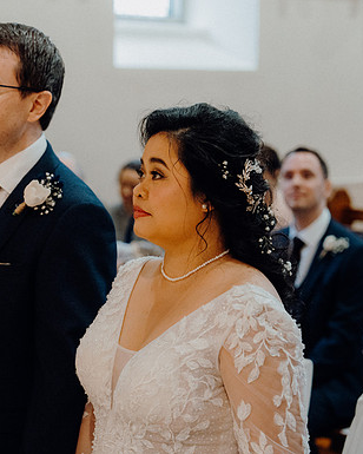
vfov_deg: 19.4
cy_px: 227
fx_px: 1329
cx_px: 143
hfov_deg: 15.5
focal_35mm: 99
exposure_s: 1/160
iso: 4000
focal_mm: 70
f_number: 3.5
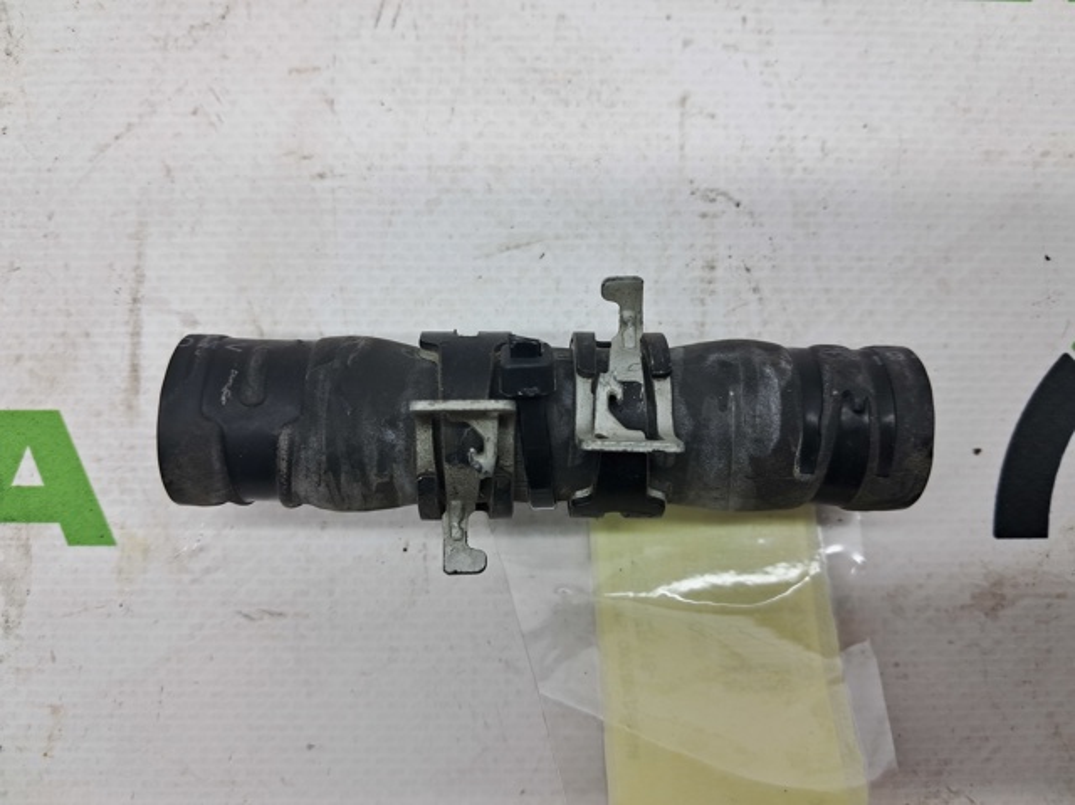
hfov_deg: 65.4
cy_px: 402
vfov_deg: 51.3
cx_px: 538
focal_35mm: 27
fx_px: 838
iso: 50
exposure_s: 1/100
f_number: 1.8
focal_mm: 4
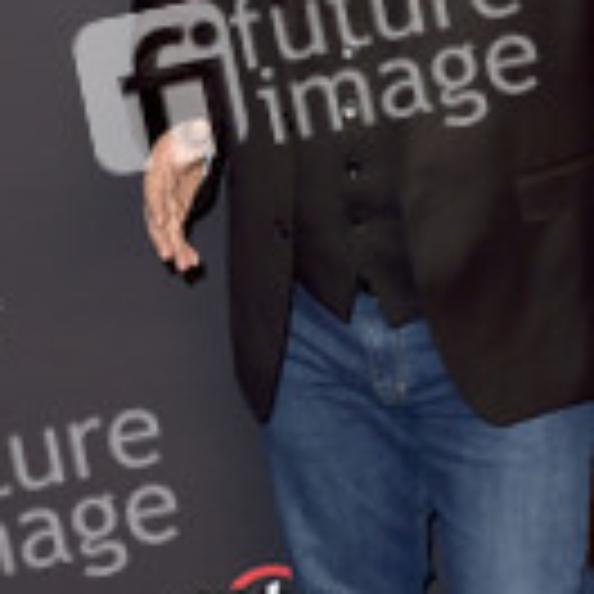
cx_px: 439
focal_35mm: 103
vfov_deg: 16.9
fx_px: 2000
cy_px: 292
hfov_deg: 16.8
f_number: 6.3
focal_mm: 40
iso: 250
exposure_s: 1/250
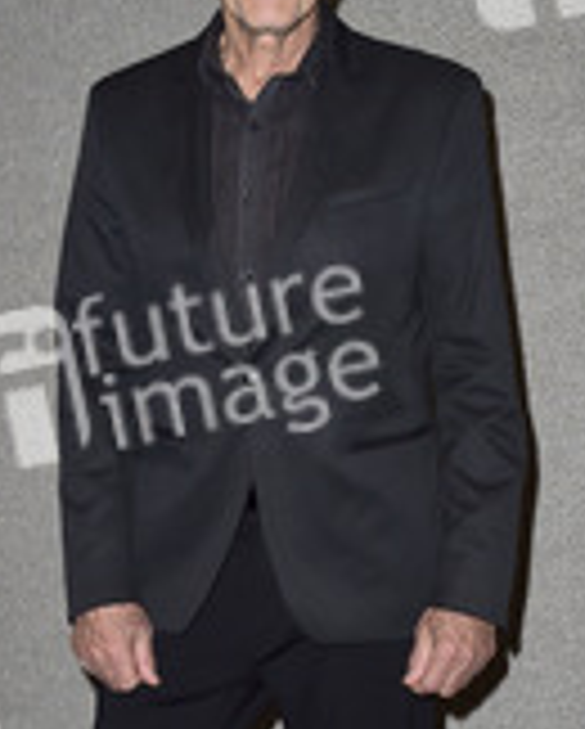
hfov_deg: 19.0
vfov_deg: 23.1
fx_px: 1750
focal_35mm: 81
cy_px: 598
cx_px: 281
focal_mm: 35
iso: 500
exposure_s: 1/250
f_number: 6.3
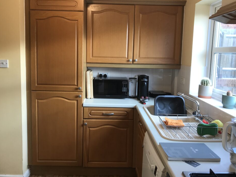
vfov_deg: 45.4
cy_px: 80
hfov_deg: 58.3
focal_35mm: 31
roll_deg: -1.4
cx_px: 112
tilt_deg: -6.7
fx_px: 211
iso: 40
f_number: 1.8
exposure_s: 1/100
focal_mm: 3.99
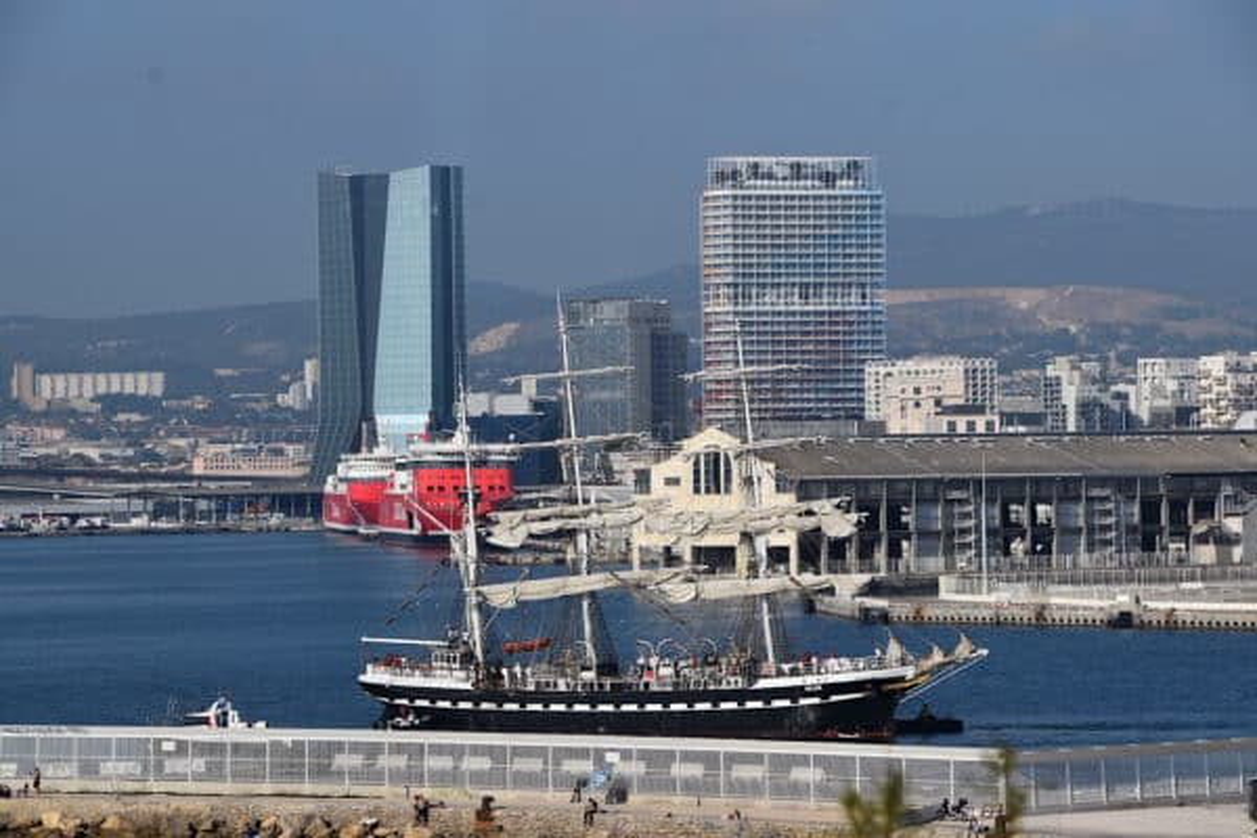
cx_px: 628
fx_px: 5499
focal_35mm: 158
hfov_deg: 13.0
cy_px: 419
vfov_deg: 8.7
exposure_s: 1/400
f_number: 10
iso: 100
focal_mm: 105
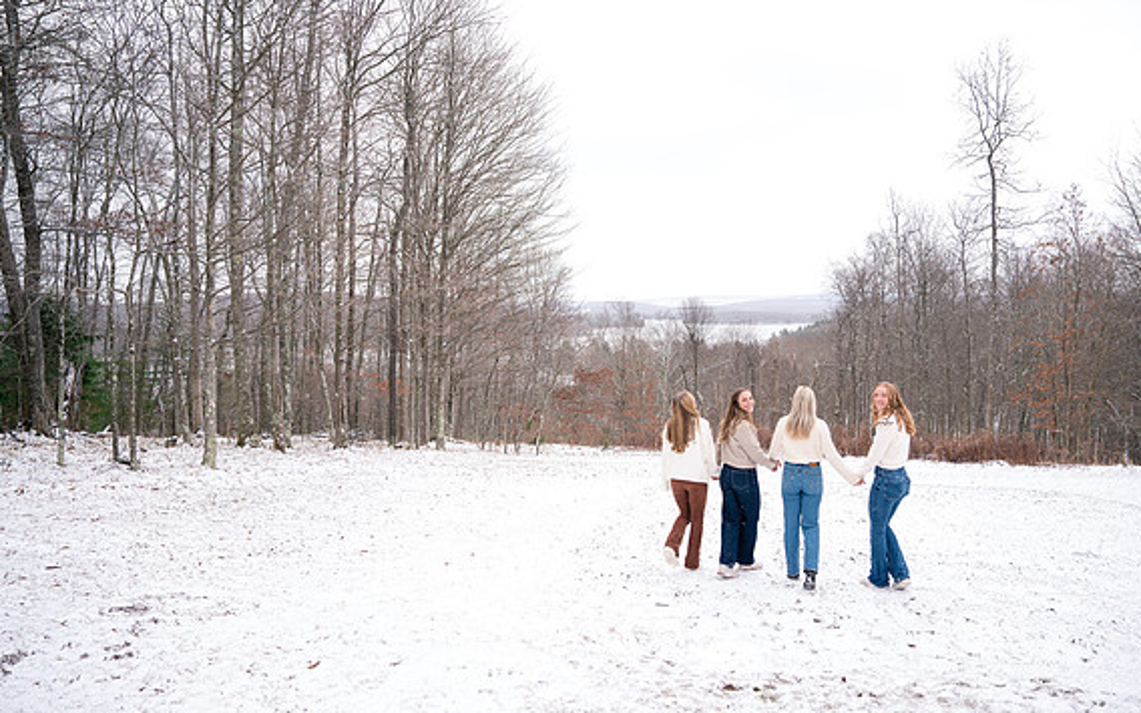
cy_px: 346
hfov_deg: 72.5
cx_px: 577
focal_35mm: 25
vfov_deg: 49.3
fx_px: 777
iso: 400
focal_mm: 24
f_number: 3.2
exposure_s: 1/250
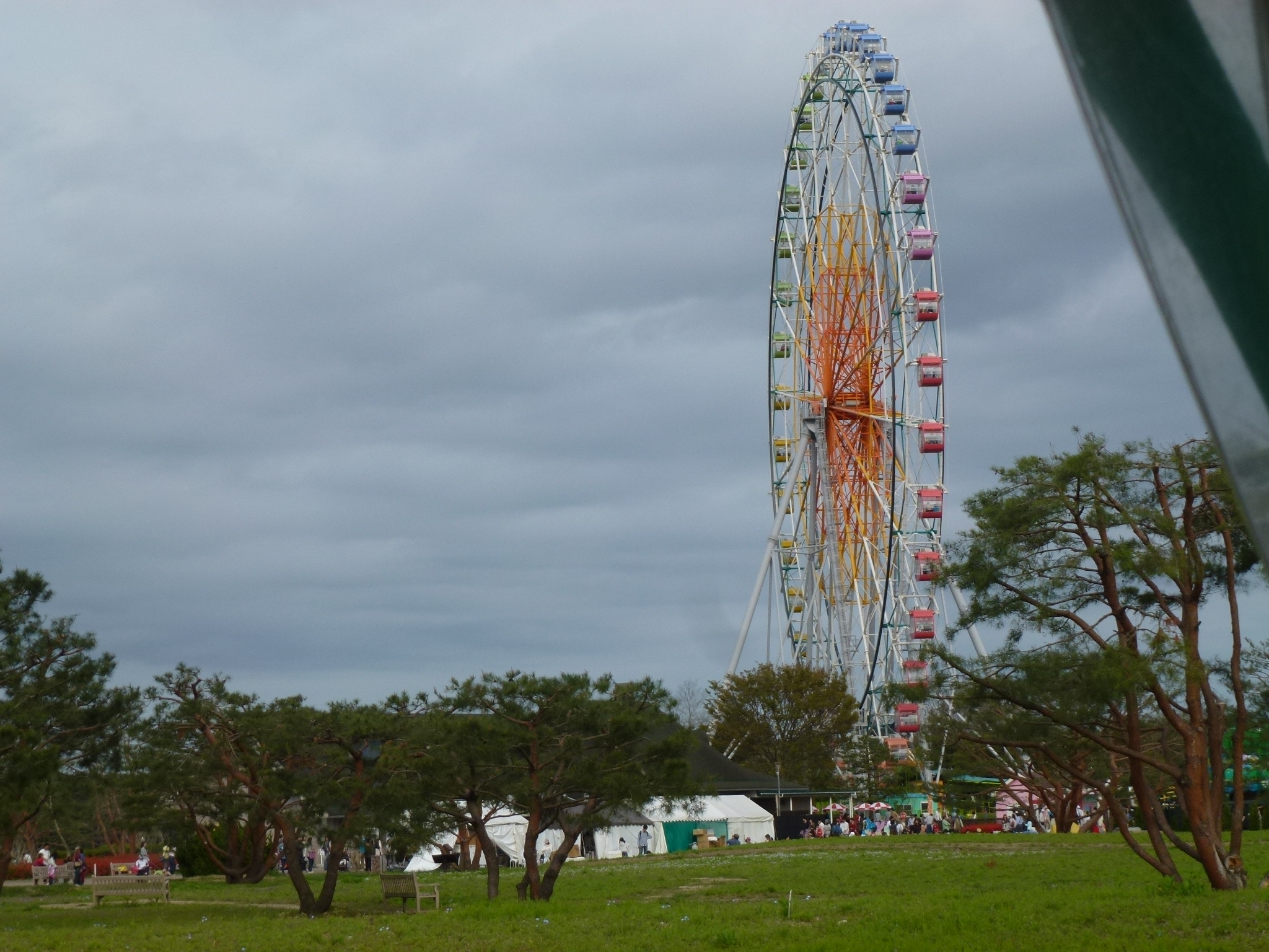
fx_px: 3006
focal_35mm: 82
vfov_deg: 18.0
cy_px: 476
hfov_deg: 23.8
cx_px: 634
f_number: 4.8
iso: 100
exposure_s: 1/640
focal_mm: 14.8
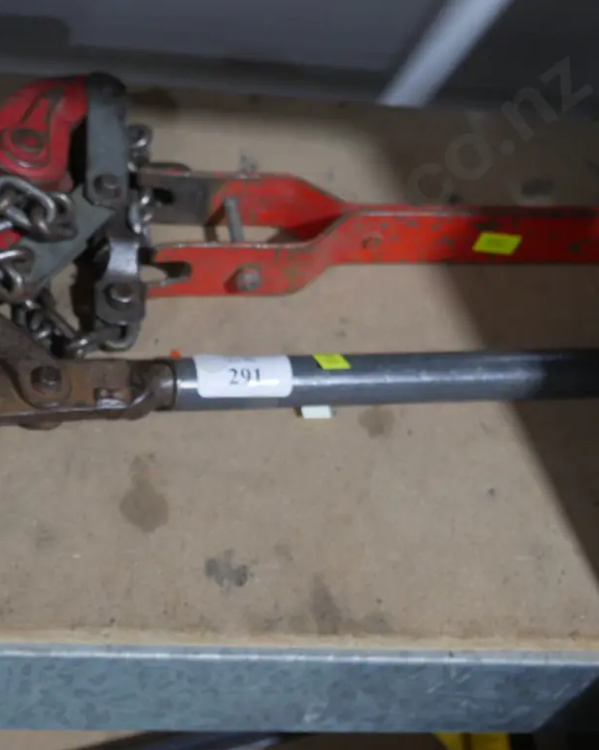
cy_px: 374
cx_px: 178
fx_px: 1507
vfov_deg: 27.9
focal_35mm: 68
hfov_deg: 22.3
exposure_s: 1/60
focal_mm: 26
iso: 1600
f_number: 5.3
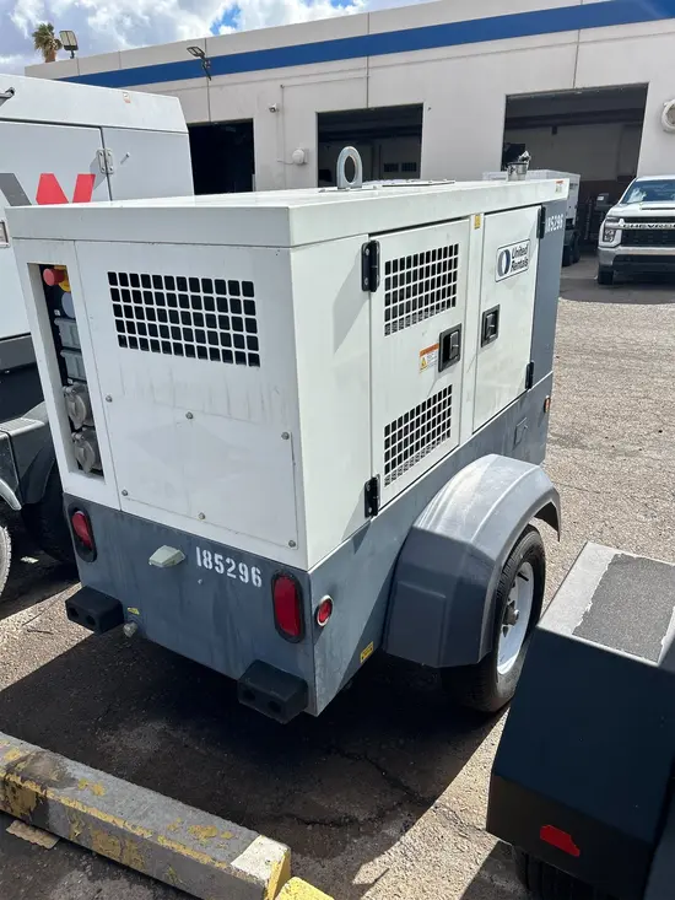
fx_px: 676
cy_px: 450
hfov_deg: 53.1
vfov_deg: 67.3
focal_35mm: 26
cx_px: 338
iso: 50
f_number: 1.5
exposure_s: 1/3460
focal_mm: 5.7
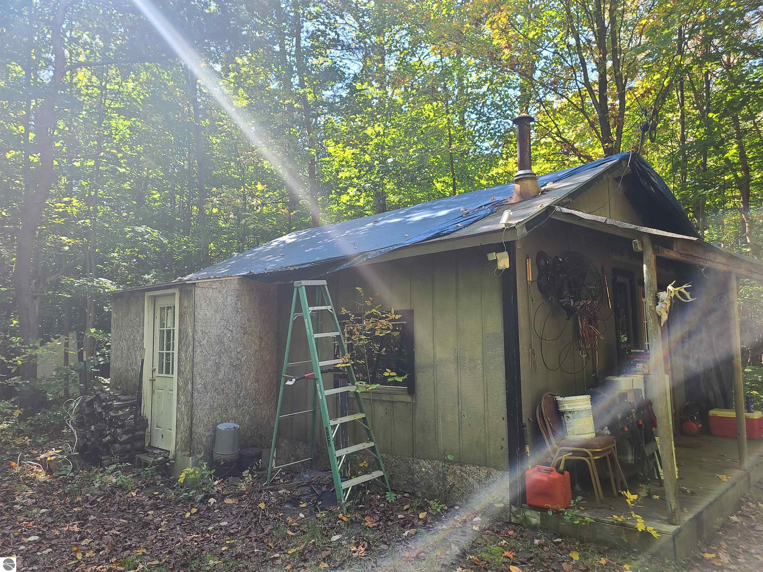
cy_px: 286
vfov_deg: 54.9
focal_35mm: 25
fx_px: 551
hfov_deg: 69.4
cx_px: 382
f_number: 1.8
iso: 50
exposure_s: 1/120
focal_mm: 7
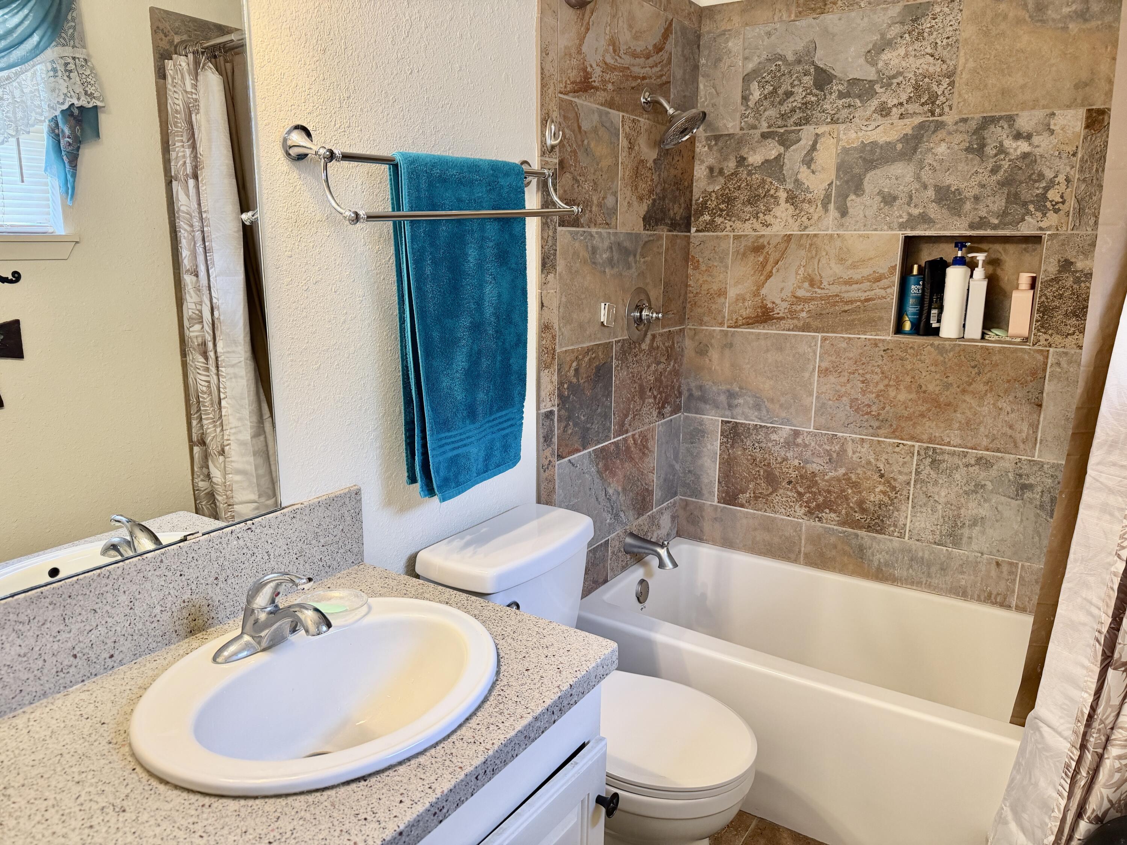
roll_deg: +0.7
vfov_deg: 56.8
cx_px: 564
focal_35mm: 24
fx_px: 781
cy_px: 422
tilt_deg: -13.9
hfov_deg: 71.6
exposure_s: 1/60
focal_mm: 6.76
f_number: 1.78
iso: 200
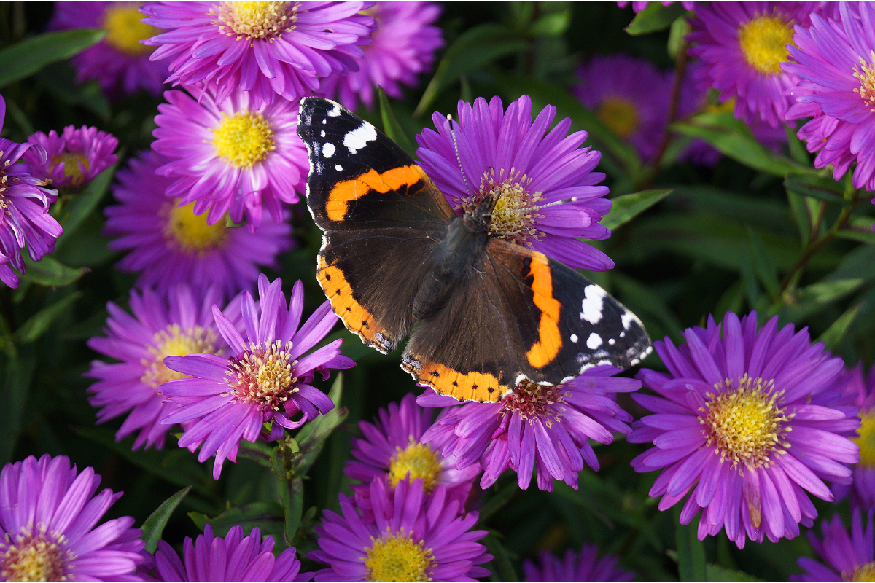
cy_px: 292
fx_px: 2005
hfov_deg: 24.6
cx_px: 438
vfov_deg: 16.6
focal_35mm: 82
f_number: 5.6
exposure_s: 1/160
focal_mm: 55
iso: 160
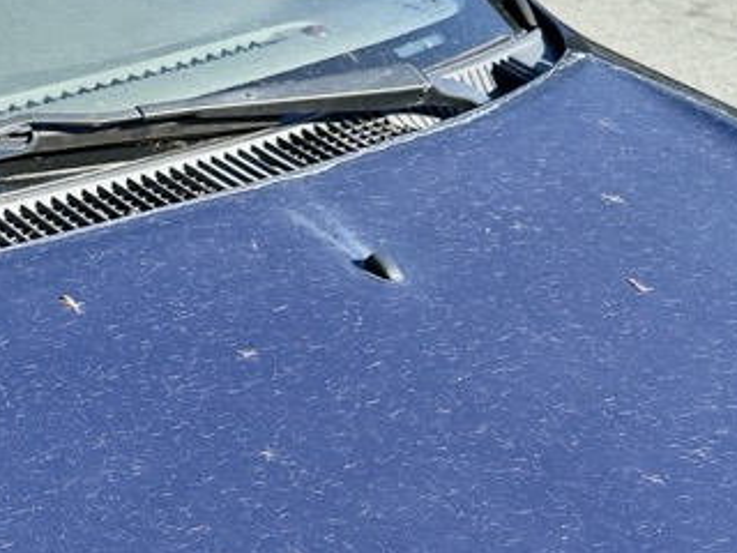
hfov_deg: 17.8
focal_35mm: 96
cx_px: -431
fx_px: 2044
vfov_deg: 15.4
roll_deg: -0.7
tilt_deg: -24.0
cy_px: 339
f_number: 1.78
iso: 80
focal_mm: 6.76
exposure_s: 1/1812
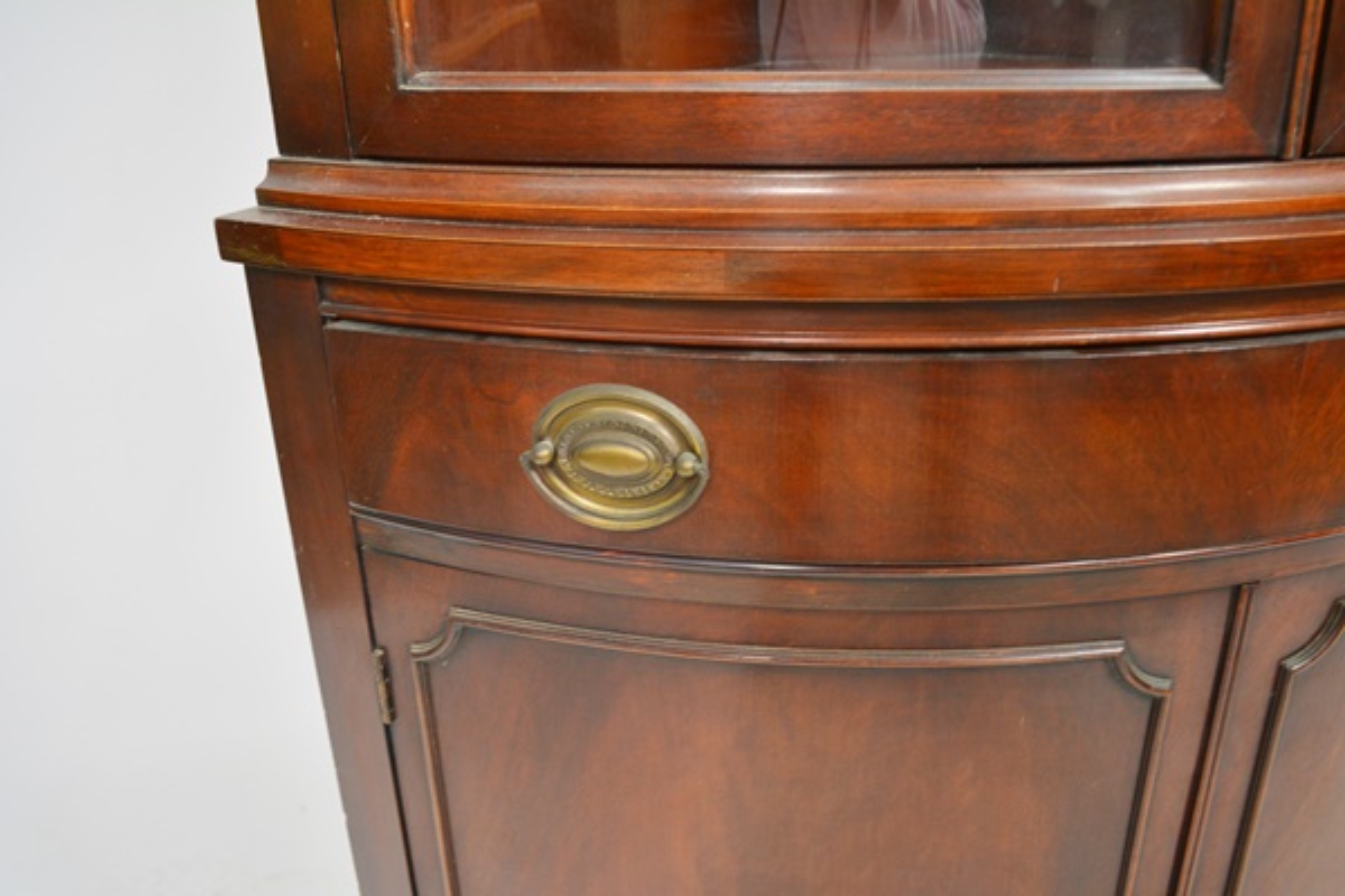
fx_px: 1121
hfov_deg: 61.9
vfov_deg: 43.6
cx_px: 672
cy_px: 448
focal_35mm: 30
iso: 800
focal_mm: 20
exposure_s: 1/30
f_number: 3.8
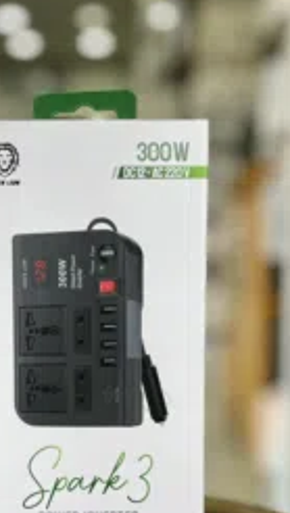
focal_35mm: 46
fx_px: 627
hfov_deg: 25.9
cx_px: 96
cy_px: 352
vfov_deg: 43.7
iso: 32
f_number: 1.6
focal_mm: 5.1
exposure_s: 1/100
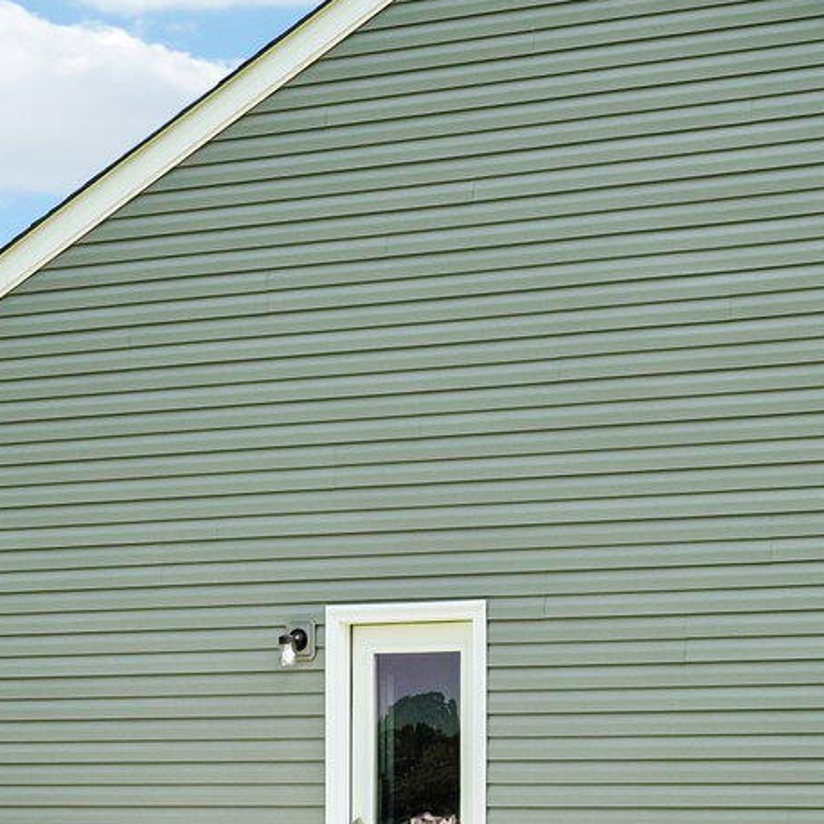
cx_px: 608
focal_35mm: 114
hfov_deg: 15.2
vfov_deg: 15.3
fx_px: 3070
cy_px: 515
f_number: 8
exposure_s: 1/400
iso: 100
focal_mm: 30
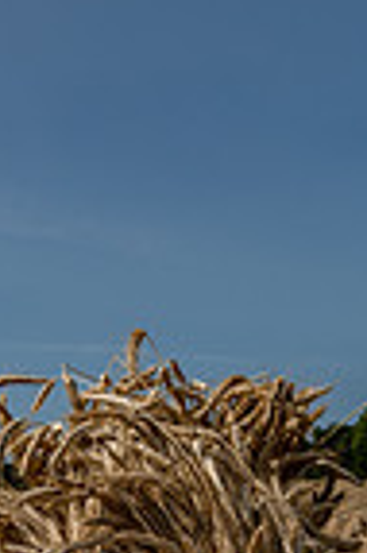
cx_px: 189
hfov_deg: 15.5
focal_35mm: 88
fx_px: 1349
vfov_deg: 21.4
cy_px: 677
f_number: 6.3
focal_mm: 28
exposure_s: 1/1600
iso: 125
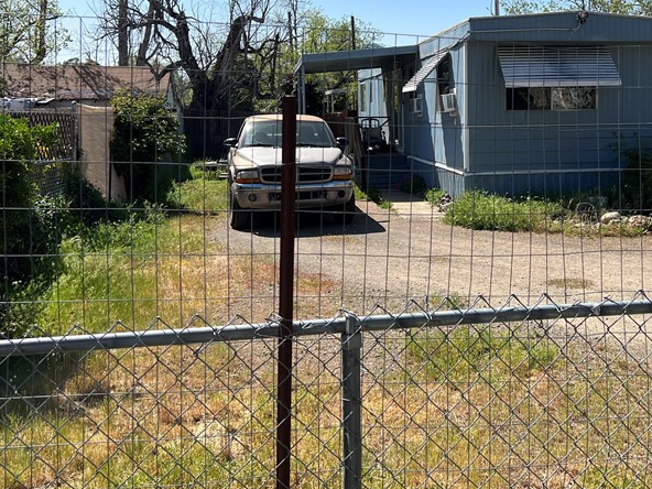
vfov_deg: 31.8
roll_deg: +0.1
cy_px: 146
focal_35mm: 45
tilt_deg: -2.2
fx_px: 848
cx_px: 439
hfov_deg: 41.5
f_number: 1.5
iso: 50
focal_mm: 5.7
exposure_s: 1/4274
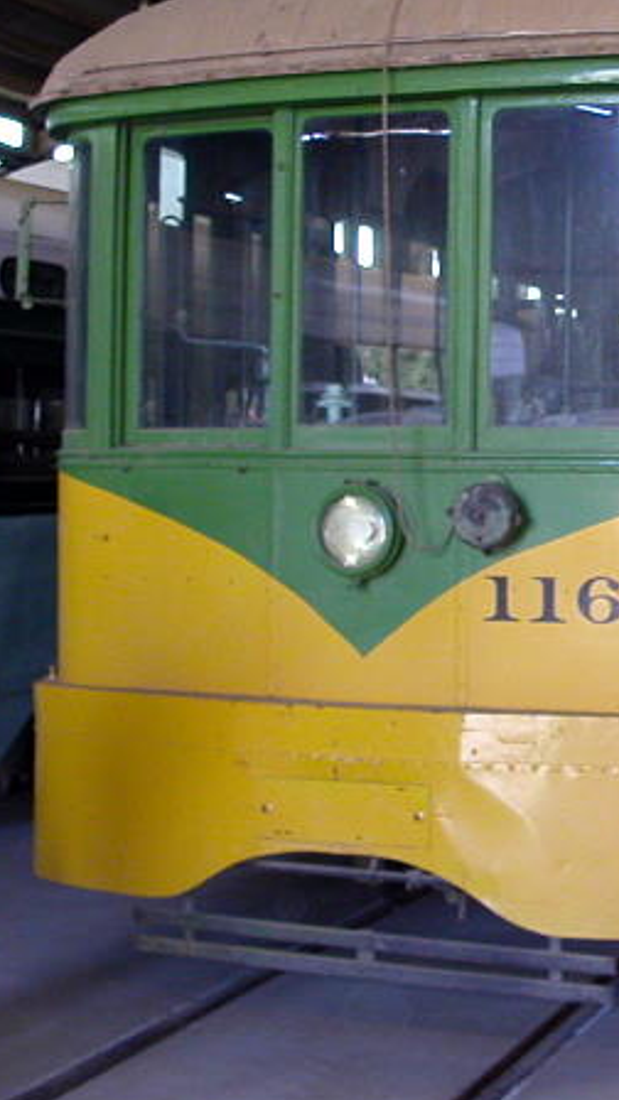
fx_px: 1838
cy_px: 502
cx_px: 634
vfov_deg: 33.3
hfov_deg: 18.6
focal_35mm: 63
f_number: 2.7
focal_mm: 5.6
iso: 181
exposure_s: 1/25.7
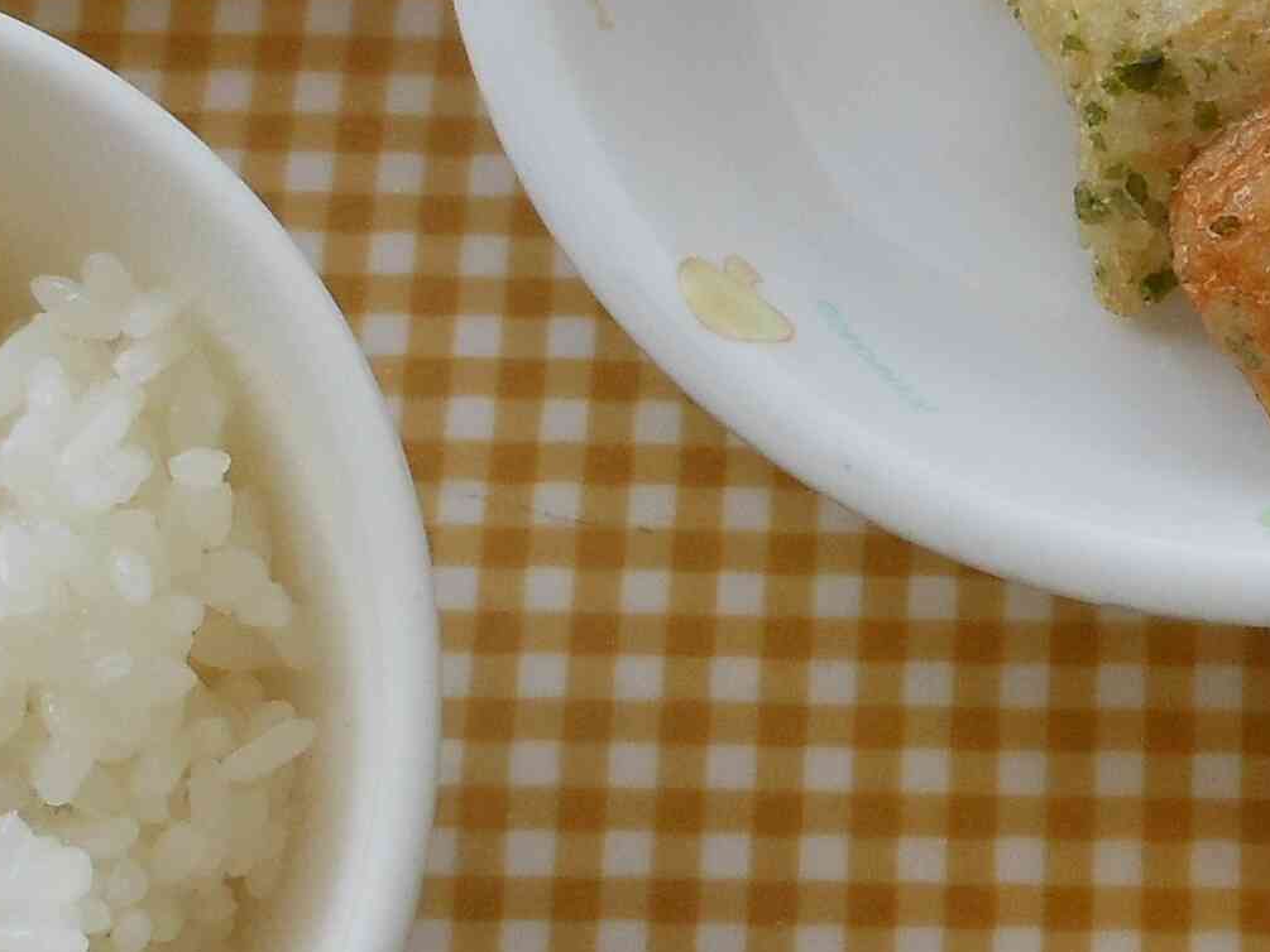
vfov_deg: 12.6
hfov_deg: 16.5
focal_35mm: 117
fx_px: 4293
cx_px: 1247
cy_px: 322
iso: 80
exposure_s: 1/200
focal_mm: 5
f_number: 3.7
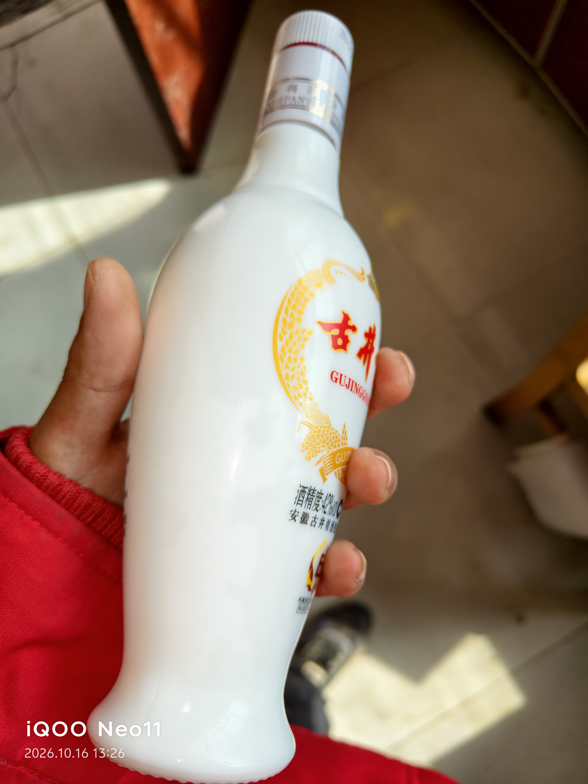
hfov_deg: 58.9
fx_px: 521
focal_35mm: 23
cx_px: 294
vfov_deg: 73.9
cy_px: 392
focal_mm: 5.56
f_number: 1.88
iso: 50
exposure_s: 1/601
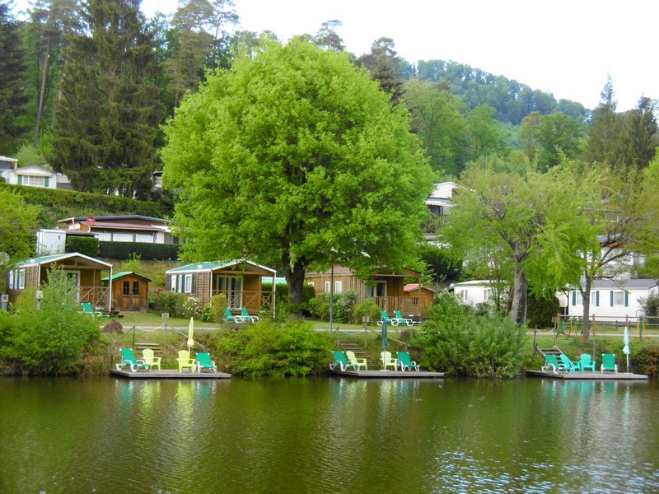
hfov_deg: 28.6
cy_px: 247
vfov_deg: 21.6
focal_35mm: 68
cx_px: 330
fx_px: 1295
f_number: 4.4
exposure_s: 1/80
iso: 100
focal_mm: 12.1
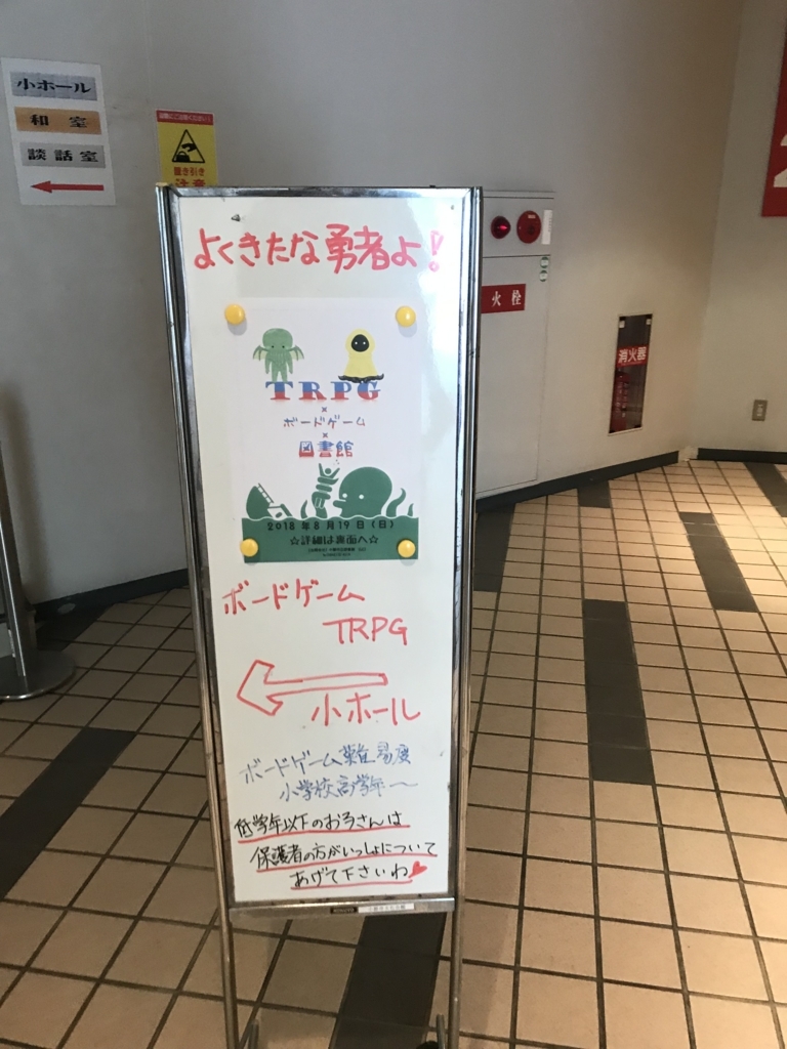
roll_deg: +2.2
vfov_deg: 63.4
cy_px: 524
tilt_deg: -18.8
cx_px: 394
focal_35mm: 28
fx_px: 849
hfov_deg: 49.7
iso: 50
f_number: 1.8
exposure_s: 1/15
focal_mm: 3.99
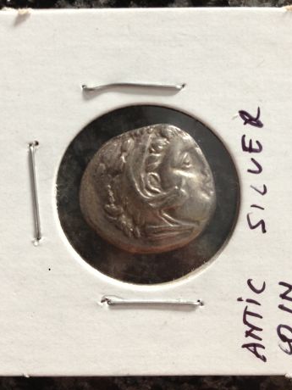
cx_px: 163
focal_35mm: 43
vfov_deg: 43.8
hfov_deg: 33.6
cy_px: 173
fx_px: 484
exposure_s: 1/20
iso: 125
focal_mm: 4.13
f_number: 2.4
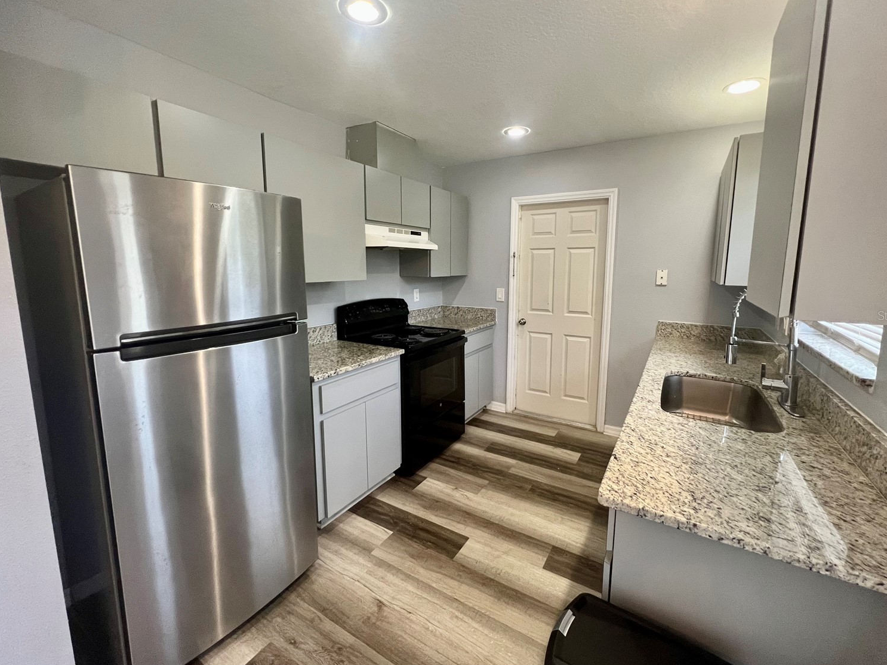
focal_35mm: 14
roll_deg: -0.7
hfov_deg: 102.0
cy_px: 315
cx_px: 457
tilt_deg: -7.9
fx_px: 359
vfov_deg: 85.6
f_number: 1.8
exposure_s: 1/60
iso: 320
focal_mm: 1.57
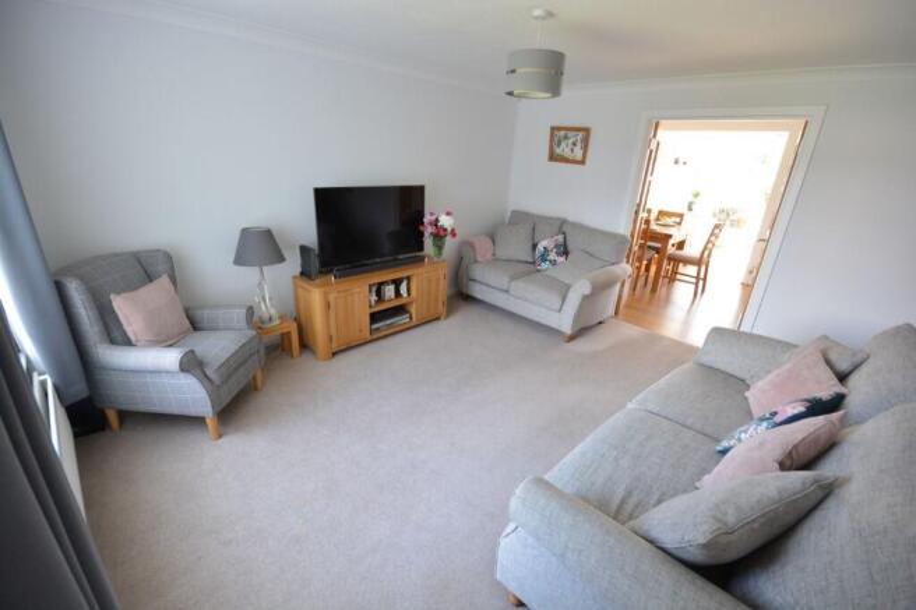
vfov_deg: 77.3
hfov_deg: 100.4
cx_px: 458
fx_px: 382
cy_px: 305
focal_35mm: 15
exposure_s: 1/13
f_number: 8
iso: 400
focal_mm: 10
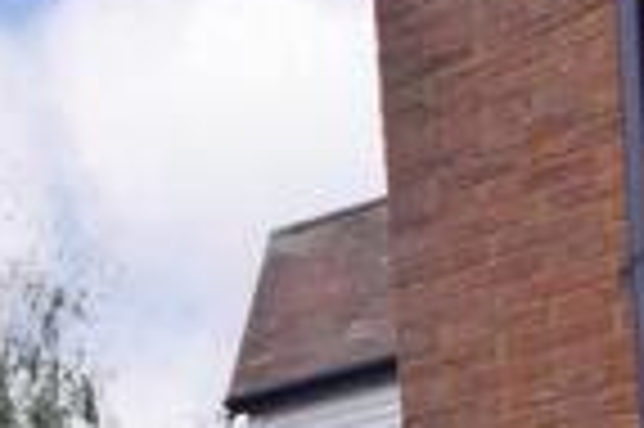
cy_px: 917
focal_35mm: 69
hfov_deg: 17.5
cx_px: -730
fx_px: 1233
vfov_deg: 15.0
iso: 400
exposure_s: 1/200
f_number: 7.1
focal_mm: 10
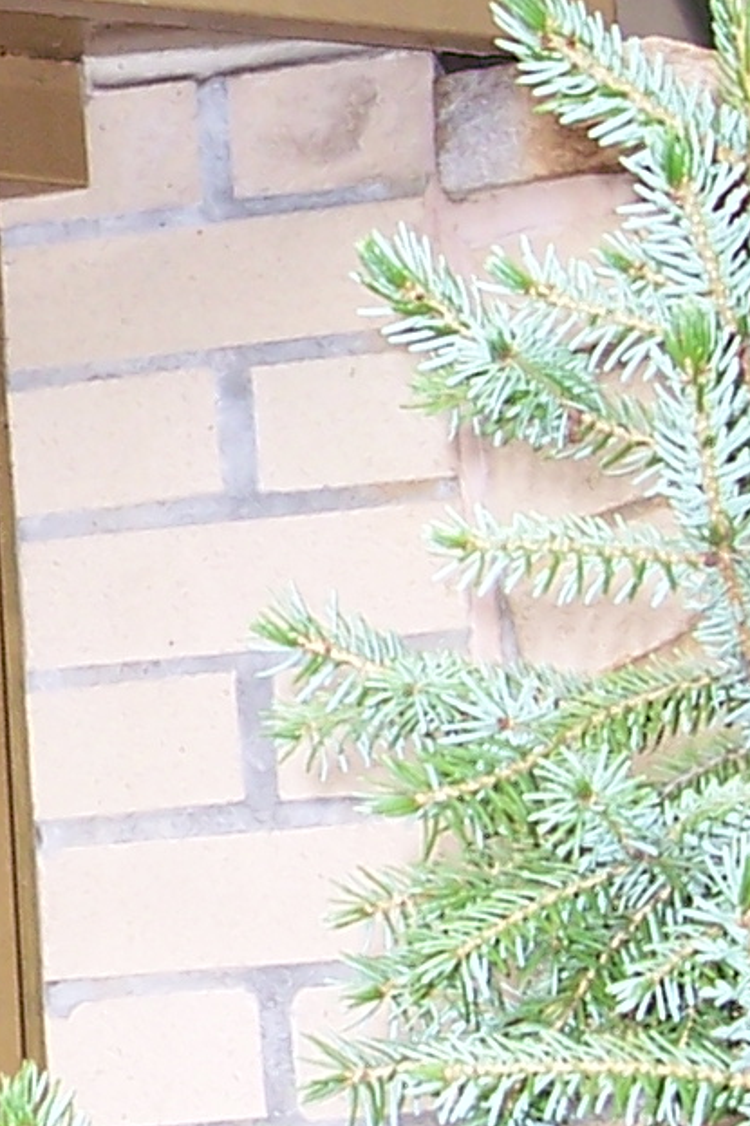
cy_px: 586
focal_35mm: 186
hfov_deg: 7.1
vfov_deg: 11.1
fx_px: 5815
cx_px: -878
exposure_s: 1/180
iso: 100
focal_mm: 8
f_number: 3.4
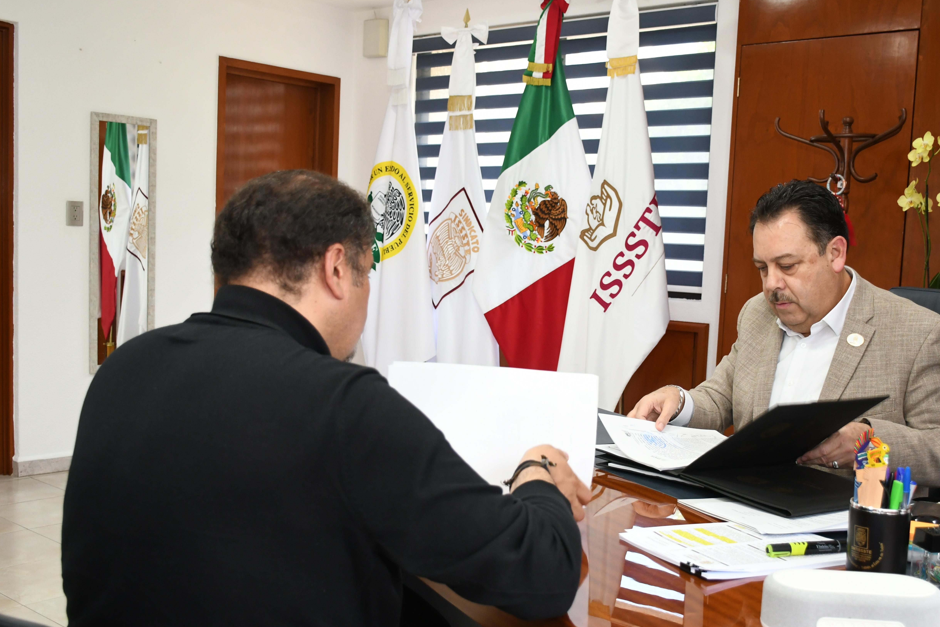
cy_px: 346
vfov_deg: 32.6
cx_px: 511
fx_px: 1070
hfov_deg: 47.4
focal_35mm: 41
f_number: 3.8
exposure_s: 1/100
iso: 1250
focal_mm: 24
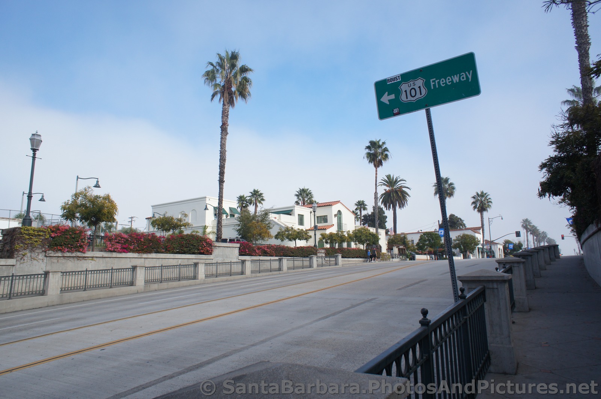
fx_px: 400
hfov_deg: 73.8
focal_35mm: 24
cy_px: 200
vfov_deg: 53.0
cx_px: 300
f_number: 6.3
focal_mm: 16
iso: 200
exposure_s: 1/500
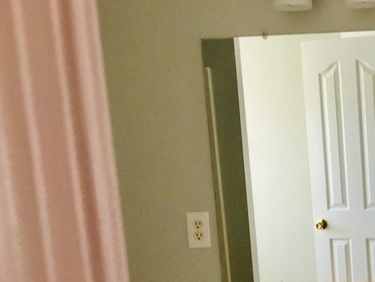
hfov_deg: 28.3
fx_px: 693
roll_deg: +4.0
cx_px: 381
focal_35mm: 64
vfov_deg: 22.1
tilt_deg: -13.7
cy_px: 279
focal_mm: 4.15
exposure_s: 1/30
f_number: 2.2
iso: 50
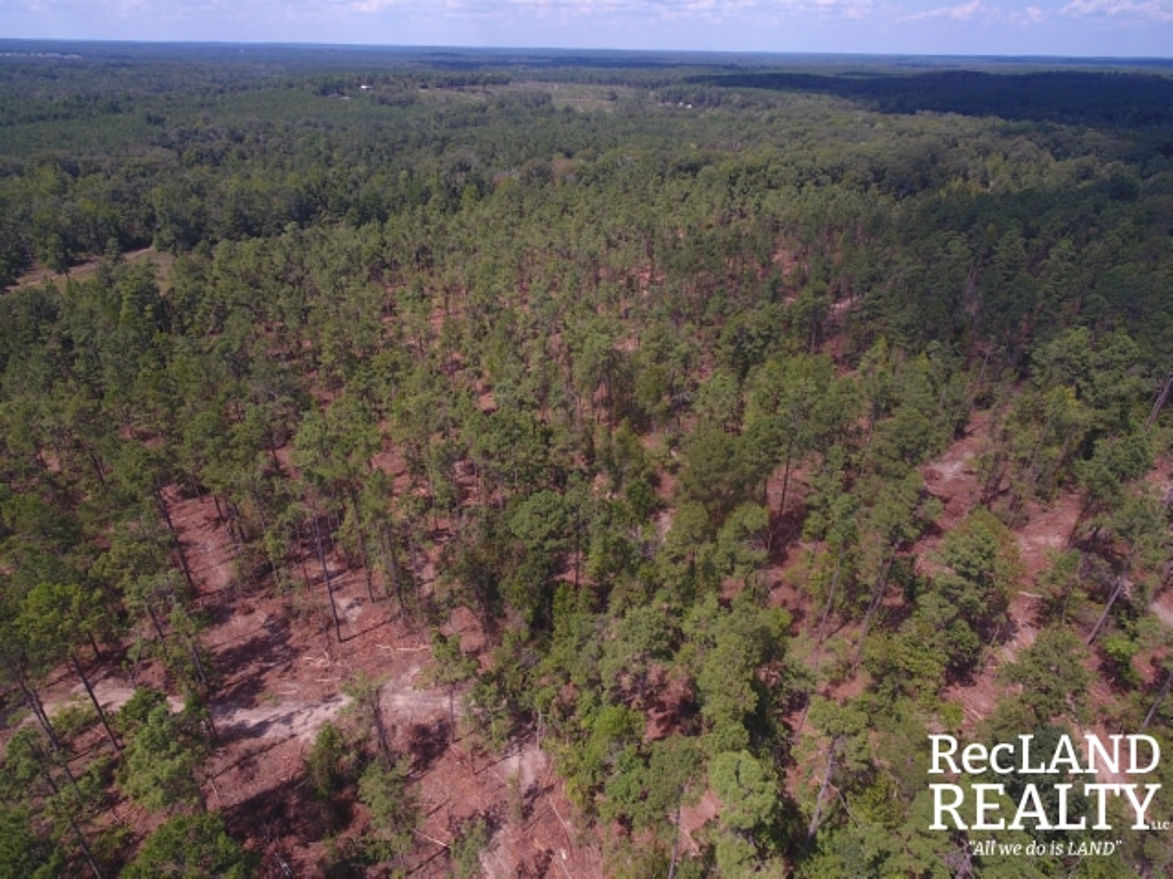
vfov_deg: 66.0
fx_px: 678
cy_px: 440
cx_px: 586
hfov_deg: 81.7
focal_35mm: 20
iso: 100
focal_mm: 3.61
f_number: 2.8
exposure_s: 1/633
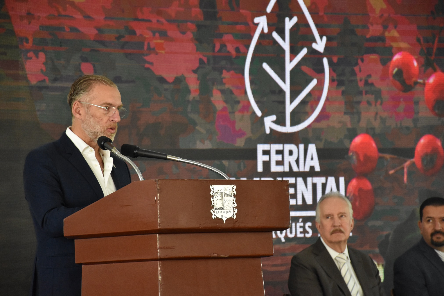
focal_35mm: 210
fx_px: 2591
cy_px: 148
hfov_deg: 9.8
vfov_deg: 6.5
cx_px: 222
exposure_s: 1/160
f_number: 5.6
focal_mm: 140
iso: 3200
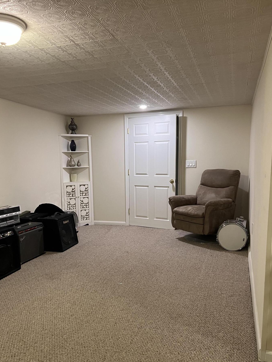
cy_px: 193
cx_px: 138
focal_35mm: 29
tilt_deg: -7.0
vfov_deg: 61.6
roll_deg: +0.9
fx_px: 304
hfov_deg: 48.2
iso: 160
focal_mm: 5.7
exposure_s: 1/60
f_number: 1.5
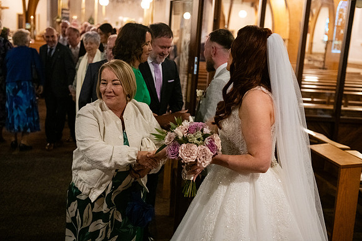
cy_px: 120
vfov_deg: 28.1
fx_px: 483
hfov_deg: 41.1
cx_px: 181
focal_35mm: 48
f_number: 3.5
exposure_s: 1/160
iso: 2500
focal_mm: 48
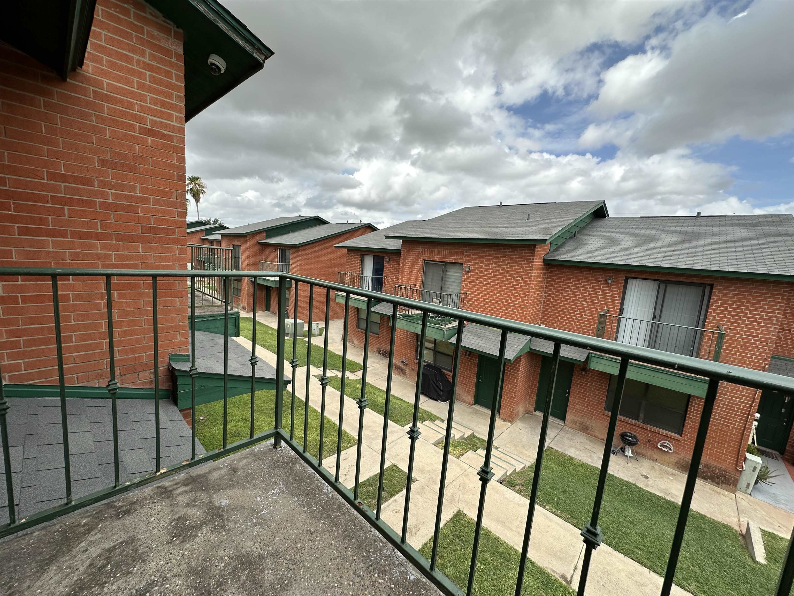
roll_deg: -5.0
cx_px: 397
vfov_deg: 85.7
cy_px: 298
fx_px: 321
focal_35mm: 14
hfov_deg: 102.1
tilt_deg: -6.1
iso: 40
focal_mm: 2.22
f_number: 2.2
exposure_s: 1/1304
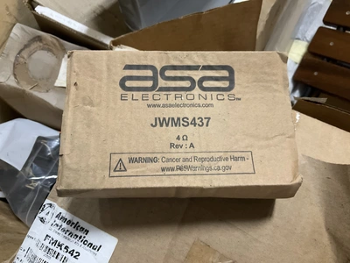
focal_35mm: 29
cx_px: 175
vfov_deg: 48.2
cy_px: 132
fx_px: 293
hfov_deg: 61.7
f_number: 1.8
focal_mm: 3
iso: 250
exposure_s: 1/40
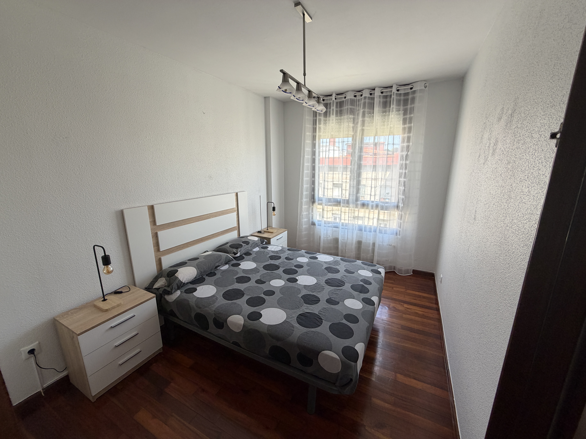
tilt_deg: -13.1
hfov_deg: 102.1
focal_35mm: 14
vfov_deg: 85.7
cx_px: 293
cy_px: 220
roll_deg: +0.4
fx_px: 237
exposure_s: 1/121
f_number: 2.2
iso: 100
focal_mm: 2.22
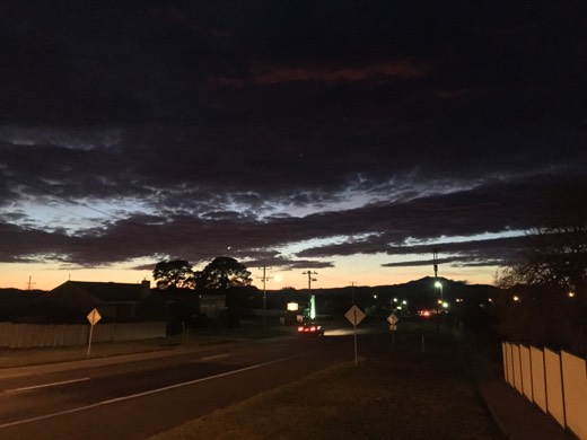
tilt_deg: +9.8
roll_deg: +0.0
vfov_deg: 48.2
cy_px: 220
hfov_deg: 61.7
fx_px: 492
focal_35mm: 29
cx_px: 294
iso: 2000
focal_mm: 4.15
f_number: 2.2
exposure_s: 1/15
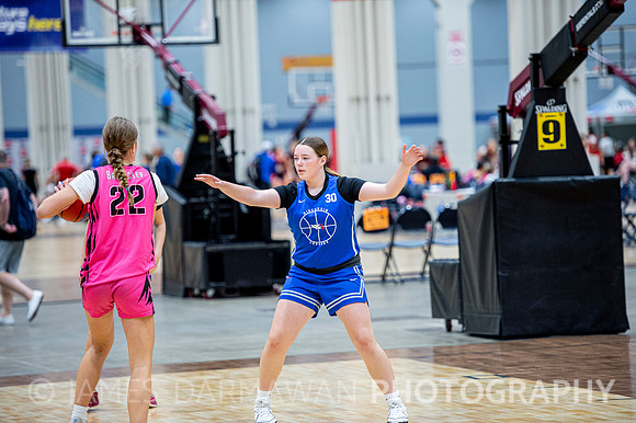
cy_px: 212
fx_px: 3090
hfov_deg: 11.8
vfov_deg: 7.8
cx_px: 318
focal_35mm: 175
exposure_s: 1/250
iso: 2000
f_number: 2.8
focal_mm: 175
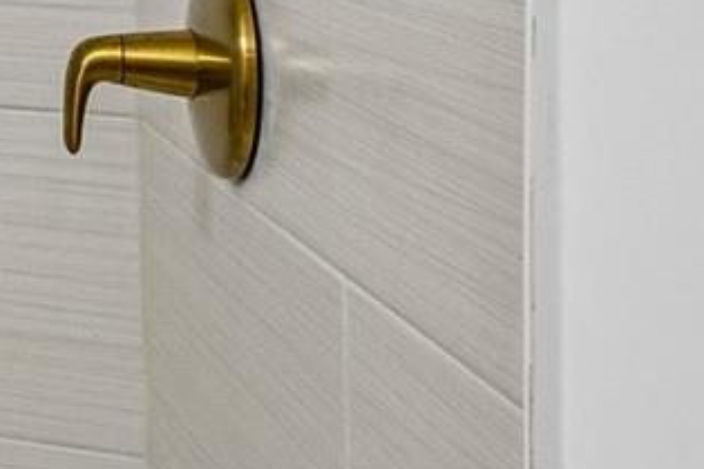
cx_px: -1524
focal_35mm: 91
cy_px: -211
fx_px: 1779
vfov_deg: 14.2
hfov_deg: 10.8
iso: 125
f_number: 8
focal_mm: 14
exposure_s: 1/15
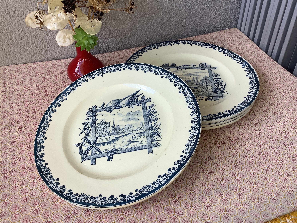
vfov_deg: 45.4
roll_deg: +0.3
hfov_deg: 58.4
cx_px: 148
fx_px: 266
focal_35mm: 31
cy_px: 112
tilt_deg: -40.7
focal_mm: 3.3
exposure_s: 1/120
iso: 40
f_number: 2.4
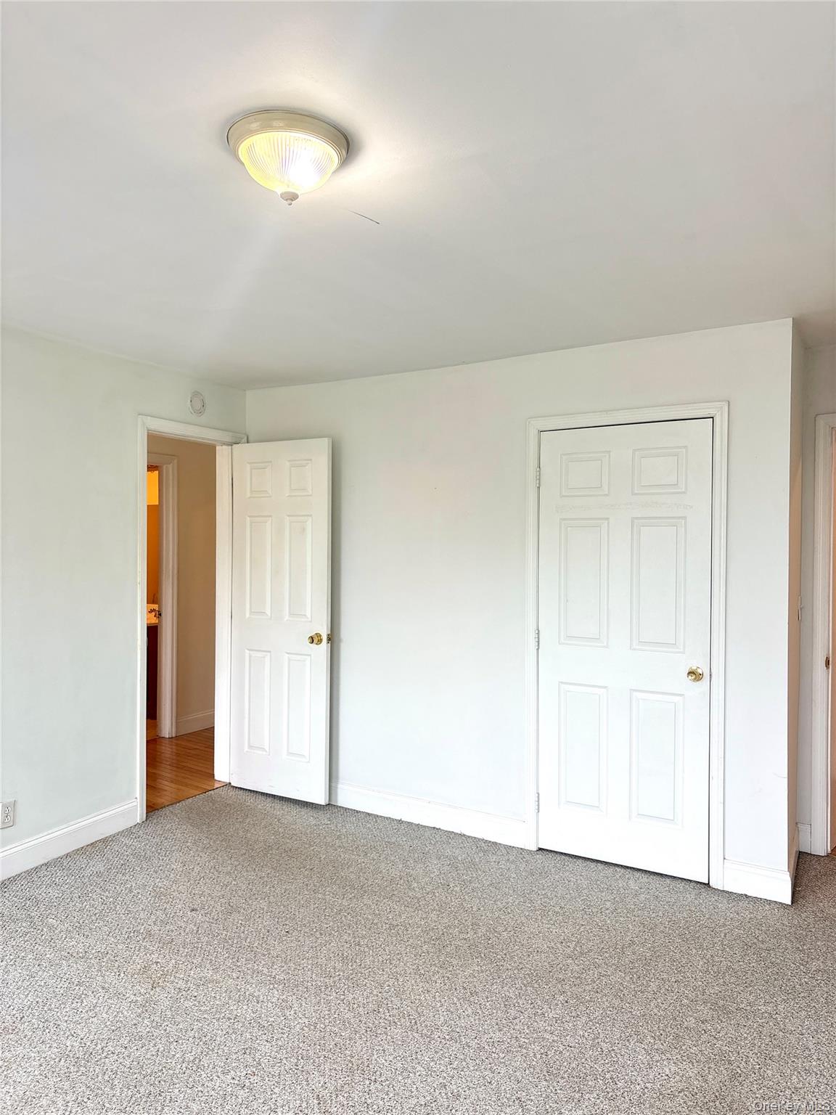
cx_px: 418
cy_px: 558
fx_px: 837
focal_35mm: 26
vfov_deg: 67.3
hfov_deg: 53.1
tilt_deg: -0.4
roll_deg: -0.6
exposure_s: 1/120
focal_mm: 5.96
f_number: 1.6
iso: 64
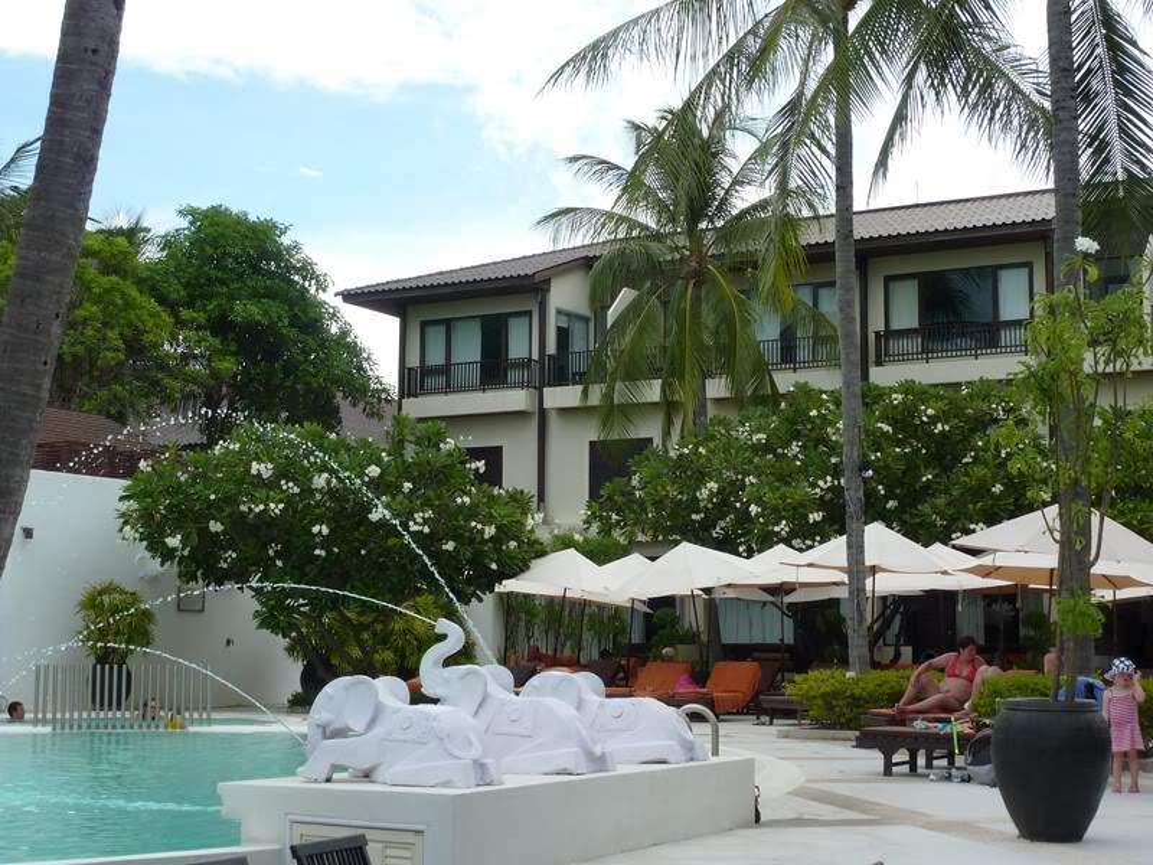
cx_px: 576
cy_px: 432
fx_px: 1765
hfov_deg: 36.2
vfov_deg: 27.5
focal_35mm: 53
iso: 80
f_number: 5
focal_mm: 7.3
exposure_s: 1/400
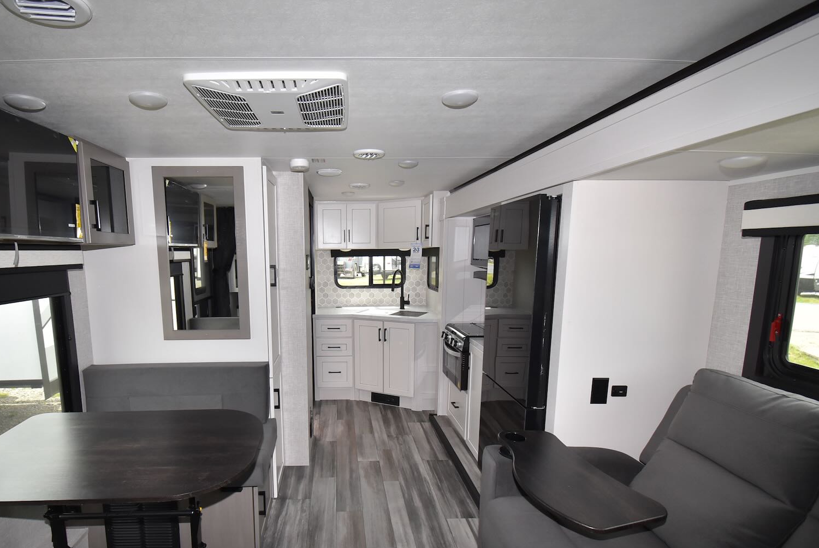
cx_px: 343
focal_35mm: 18
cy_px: 320
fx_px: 410
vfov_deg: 67.0
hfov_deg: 89.2
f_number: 5.6
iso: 800
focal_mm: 10
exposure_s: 1/125
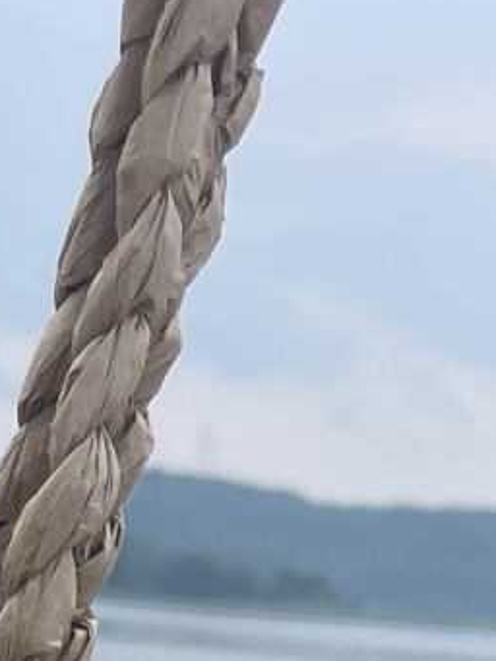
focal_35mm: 156
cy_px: 1787
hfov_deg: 9.5
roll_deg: -4.2
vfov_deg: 10.3
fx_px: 2978
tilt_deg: -22.0
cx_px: 289
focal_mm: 5.1
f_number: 1.6
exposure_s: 1/861
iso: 32
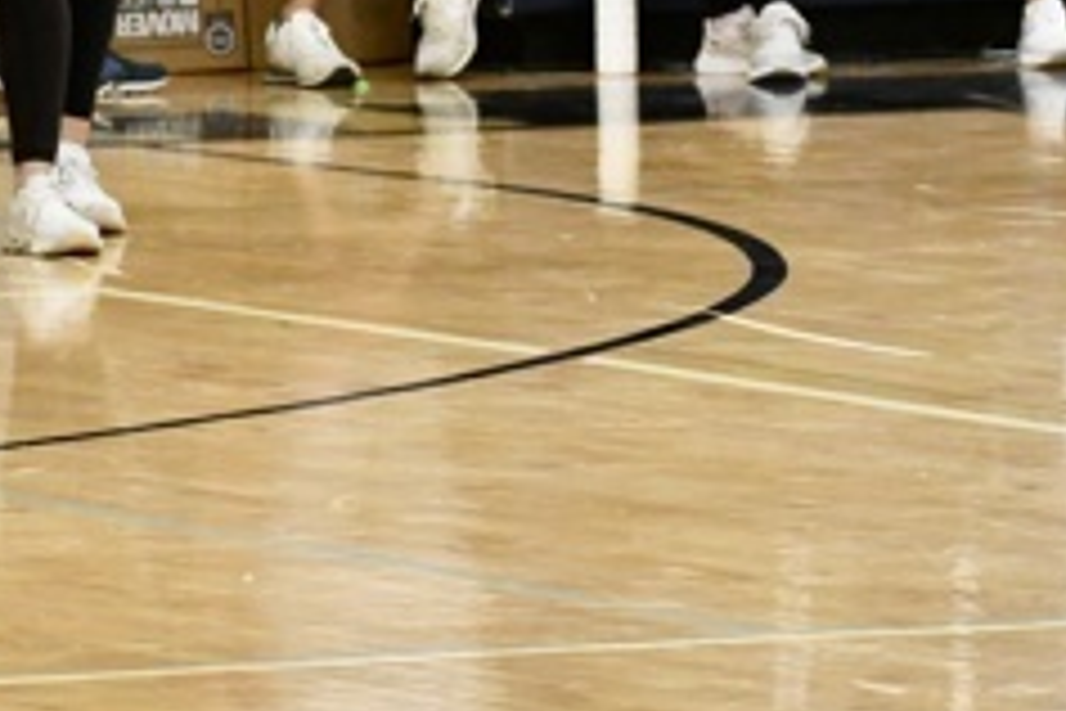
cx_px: 873
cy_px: -281
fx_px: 16462
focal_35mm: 556
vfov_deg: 2.5
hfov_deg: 3.7
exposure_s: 1/160
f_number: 6.3
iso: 3200
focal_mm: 110
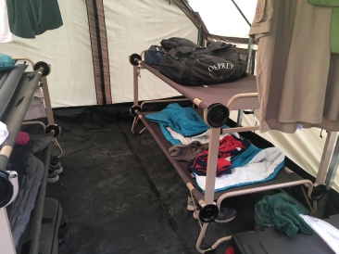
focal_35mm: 29
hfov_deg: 61.7
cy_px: 127
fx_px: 284
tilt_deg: -21.6
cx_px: 170
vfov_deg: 48.2
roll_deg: +0.6
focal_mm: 4.15
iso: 50
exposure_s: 1/30
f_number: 2.2
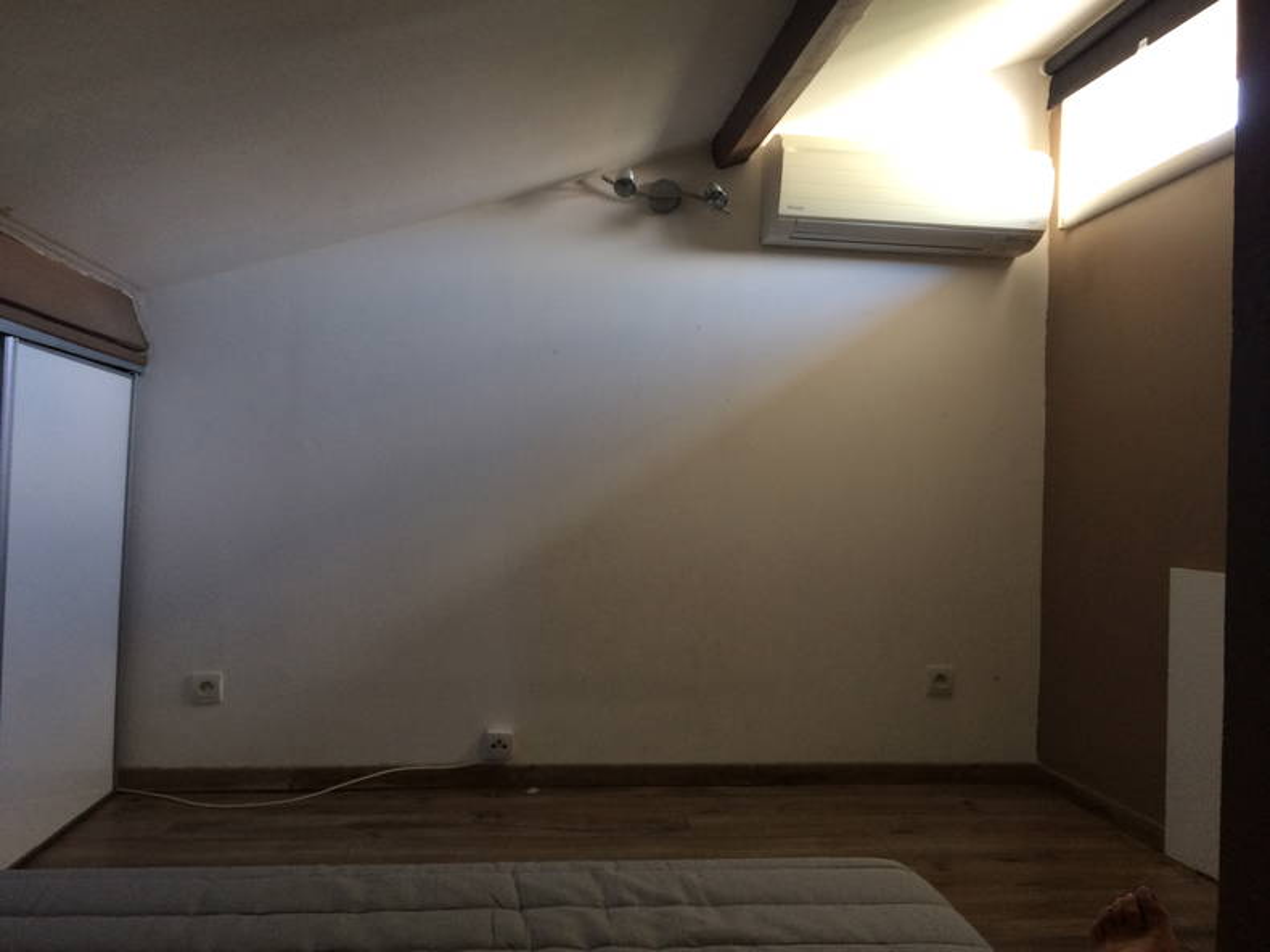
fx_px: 1064
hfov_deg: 61.7
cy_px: 476
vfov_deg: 48.2
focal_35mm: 29
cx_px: 635
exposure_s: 1/33
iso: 64
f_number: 2.2
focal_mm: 4.15
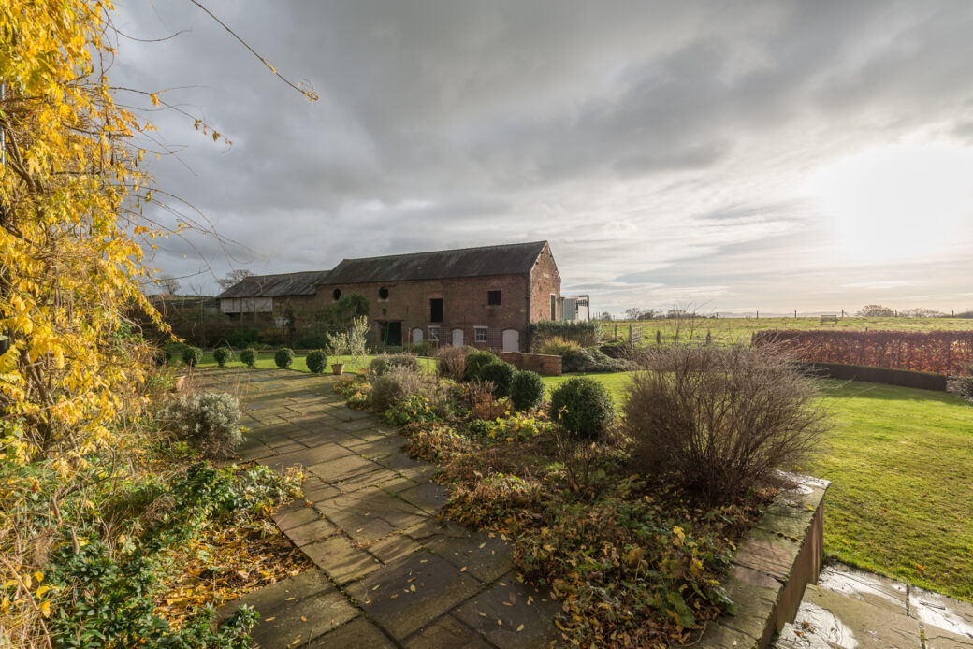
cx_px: 486
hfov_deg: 100.4
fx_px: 406
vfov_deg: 77.4
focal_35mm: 15
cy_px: 324
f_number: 9
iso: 200
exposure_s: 1/640
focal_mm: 15
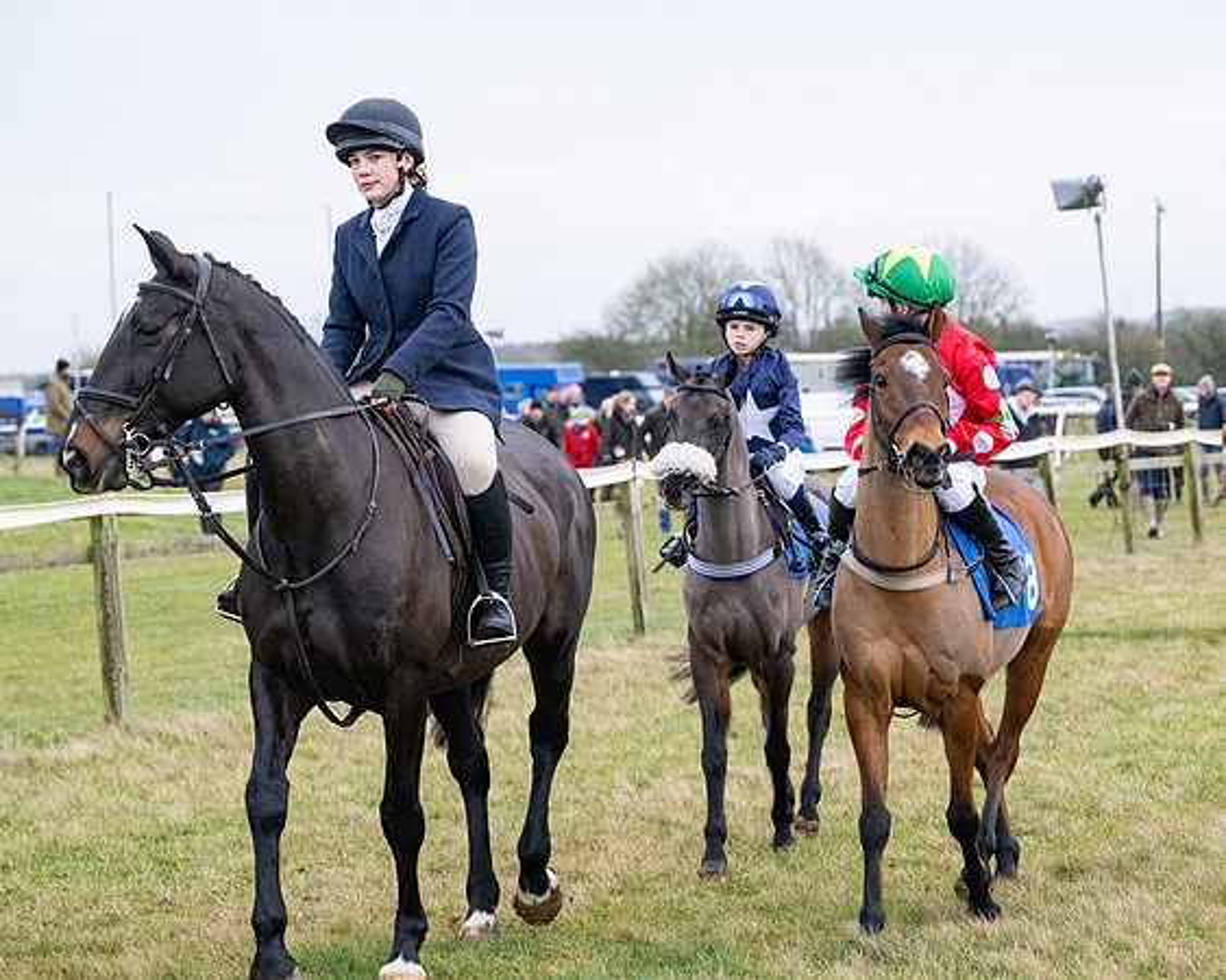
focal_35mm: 110
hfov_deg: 17.4
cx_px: 736
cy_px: 490
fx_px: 4003
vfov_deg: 14.0
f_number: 5
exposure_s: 1/3200
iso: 2000
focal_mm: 98
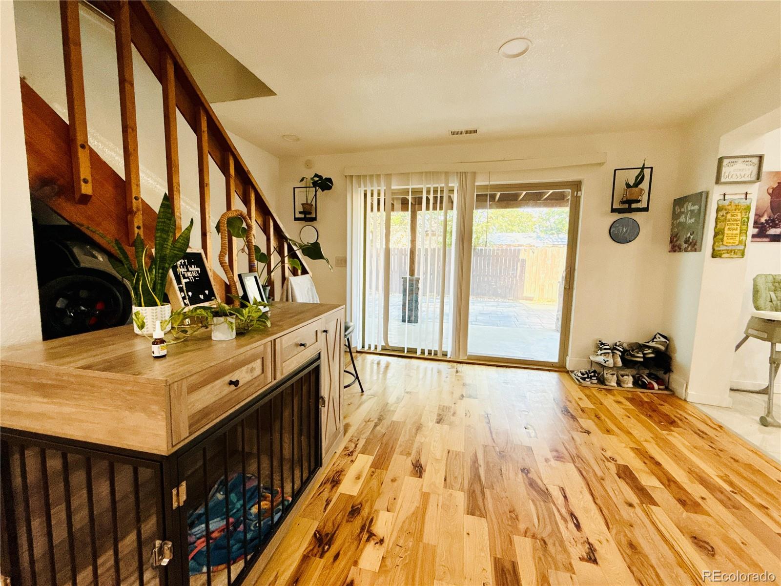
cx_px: 390
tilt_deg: -5.9
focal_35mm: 14
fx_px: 316
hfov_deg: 102.1
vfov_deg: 85.7
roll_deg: -1.6
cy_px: 293
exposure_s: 1/120
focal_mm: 2.22
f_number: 2.2
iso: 250
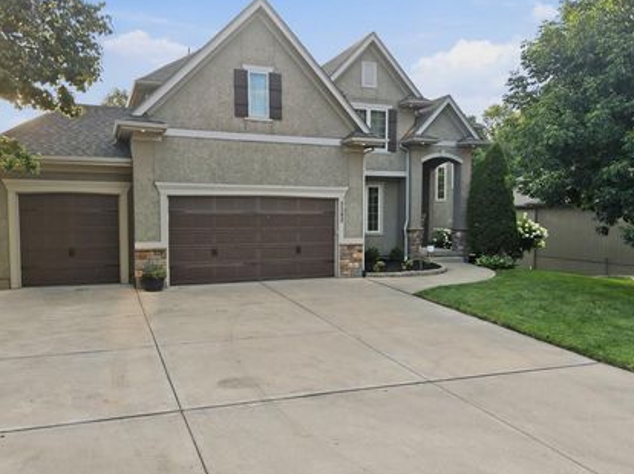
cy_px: 245
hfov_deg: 61.7
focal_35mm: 29
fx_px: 531
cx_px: 305
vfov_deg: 48.2
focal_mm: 8.7
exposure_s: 1/180
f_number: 1.8
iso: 100
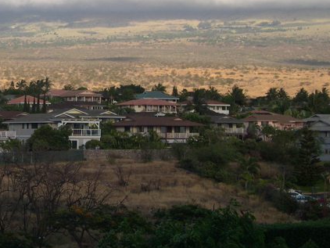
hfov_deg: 18.1
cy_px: 27
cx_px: 74
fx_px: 1030
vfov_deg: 13.6
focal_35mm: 108
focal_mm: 12.2
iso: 100
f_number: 9.2
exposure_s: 1/118
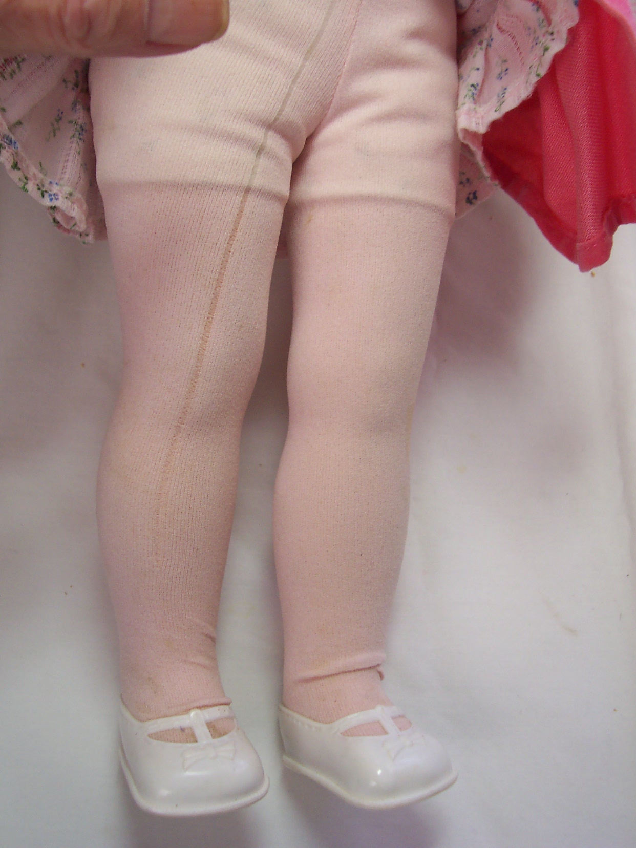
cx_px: 318
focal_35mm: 37
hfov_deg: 38.7
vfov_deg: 50.1
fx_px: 906
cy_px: 424
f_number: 2.8
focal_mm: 5.6
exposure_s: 1/45
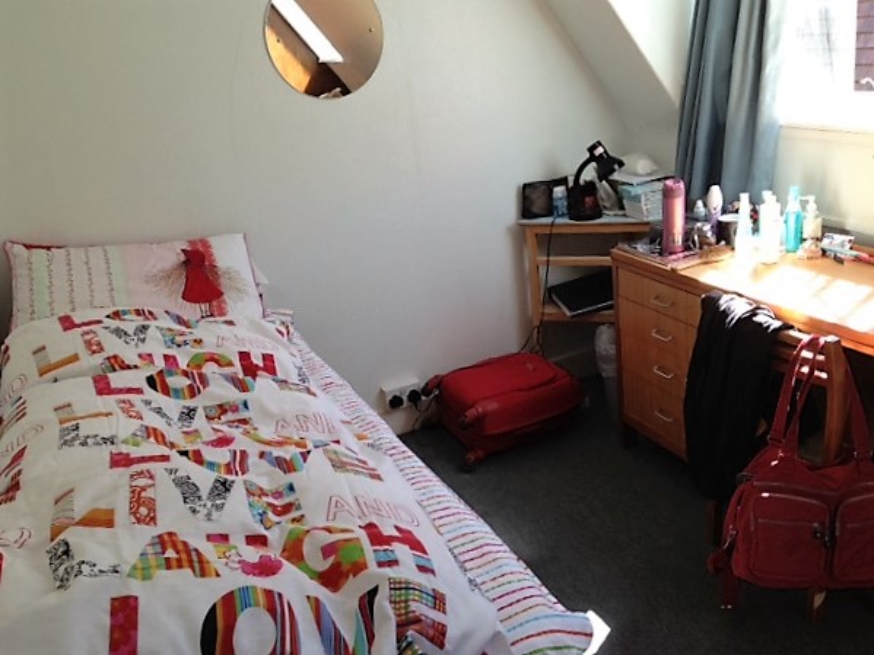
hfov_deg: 55.4
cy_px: 328
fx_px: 833
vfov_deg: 42.9
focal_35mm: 33
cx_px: 437
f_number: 2.4
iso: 50
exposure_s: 1/60
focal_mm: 4.13
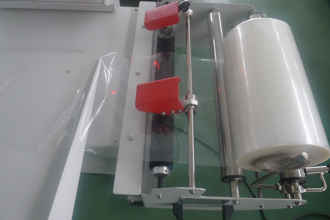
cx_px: 165
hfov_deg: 73.7
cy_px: 110
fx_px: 220
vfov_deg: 53.2
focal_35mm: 24
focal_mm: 5.1
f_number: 2
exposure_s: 1/60
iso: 400
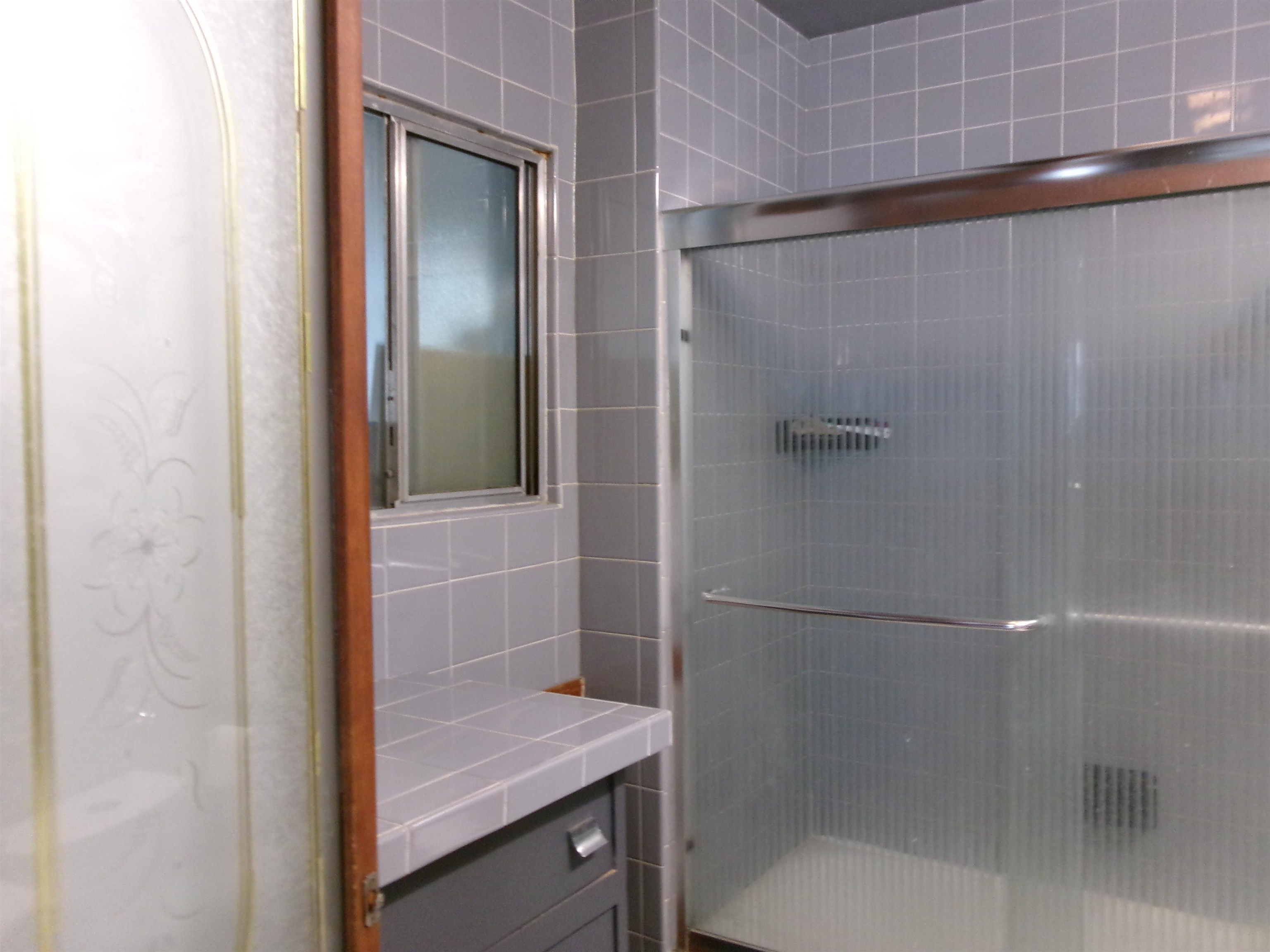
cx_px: 635
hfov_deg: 63.4
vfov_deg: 49.7
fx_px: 1027
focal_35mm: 28
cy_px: 476
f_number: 3.9
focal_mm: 5.1
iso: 400
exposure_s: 1/34
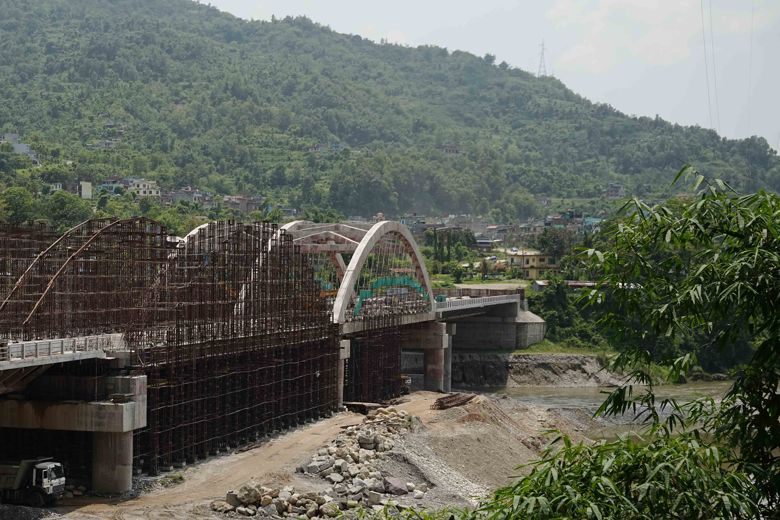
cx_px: 179
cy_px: 318
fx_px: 1472
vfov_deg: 20.0
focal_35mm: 68
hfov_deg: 29.1
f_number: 3.5
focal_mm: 43.6
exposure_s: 1/2500
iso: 200
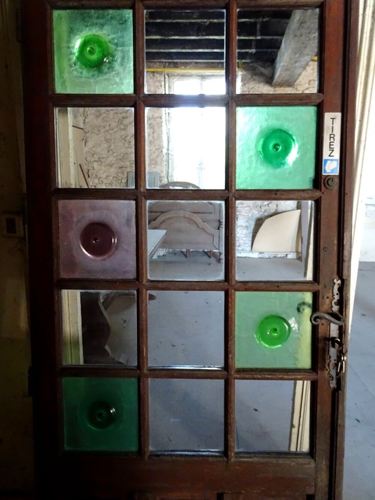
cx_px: 188
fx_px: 347
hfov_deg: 56.8
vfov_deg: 71.6
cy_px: 250
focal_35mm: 24
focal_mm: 4.1
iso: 800
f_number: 3.5
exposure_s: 1/25
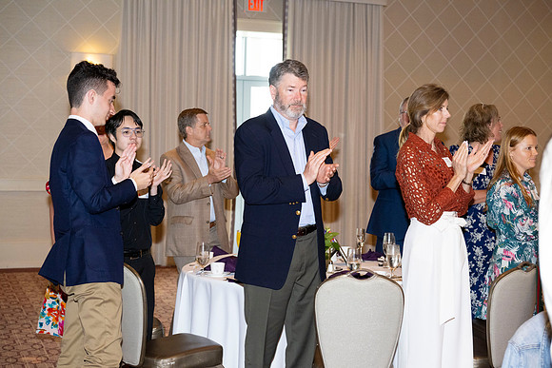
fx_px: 874
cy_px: 184
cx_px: 276
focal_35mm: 57
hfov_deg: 35.0
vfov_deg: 23.8
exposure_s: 1/200
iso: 2500
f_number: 4
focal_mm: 57
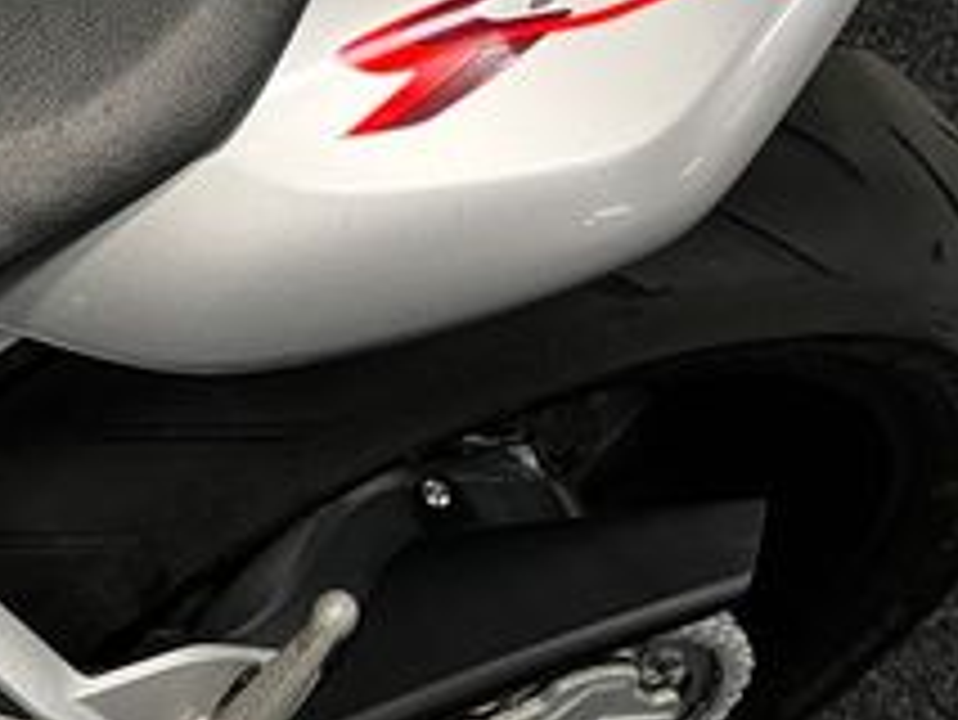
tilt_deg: -37.0
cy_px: -274
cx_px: -40
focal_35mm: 78
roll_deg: +0.9
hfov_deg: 23.7
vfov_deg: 17.5
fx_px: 2160
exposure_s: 1/50
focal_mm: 5.1
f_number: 1.6
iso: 80
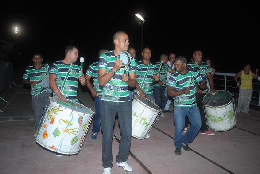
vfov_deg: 40.1
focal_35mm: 33
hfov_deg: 57.2
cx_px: 130
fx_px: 239
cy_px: 87
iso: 200
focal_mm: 22
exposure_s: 1/200
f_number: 4
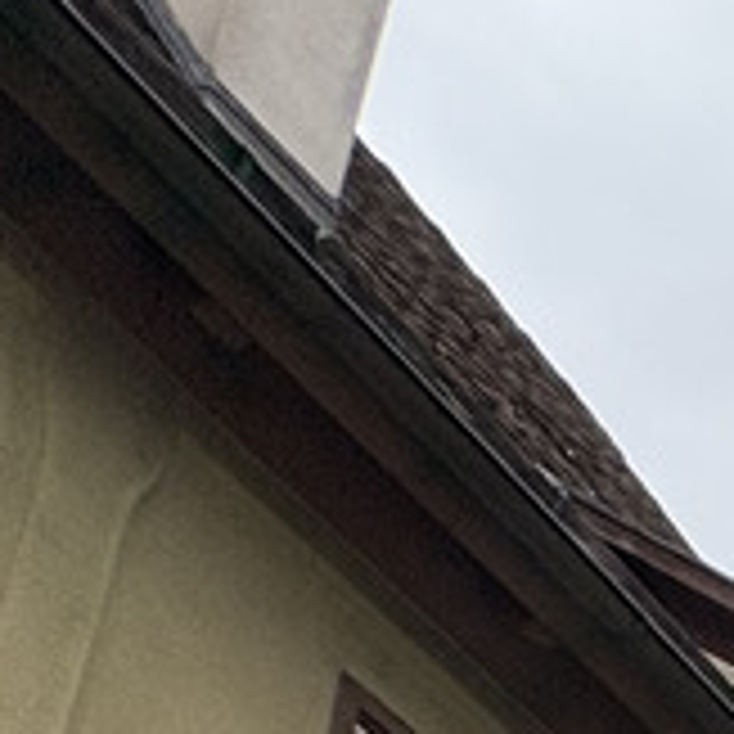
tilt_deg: +13.0
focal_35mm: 91
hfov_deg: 10.0
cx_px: 2468
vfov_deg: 12.4
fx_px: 2183
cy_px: 2004
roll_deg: -0.1
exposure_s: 1/1110
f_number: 2.2
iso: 40
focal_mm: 2.22
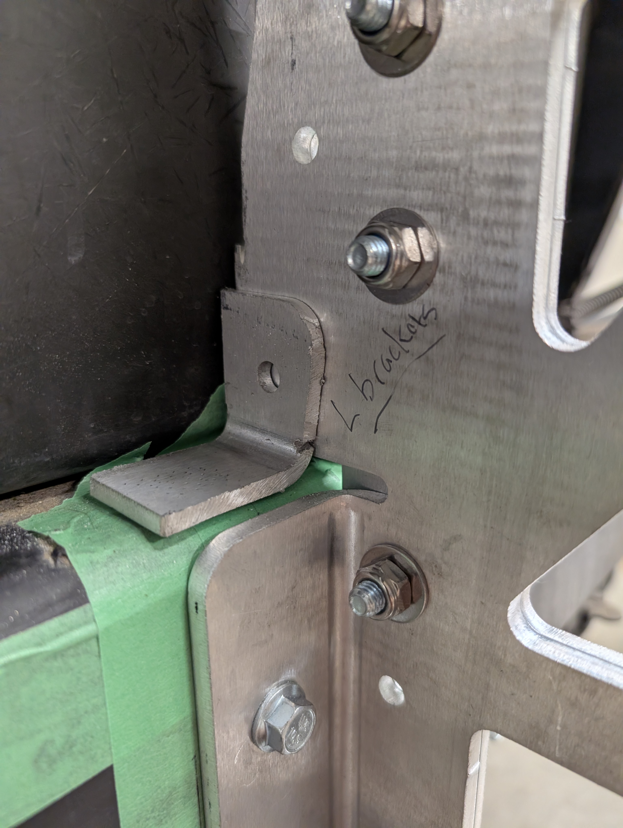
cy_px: 414
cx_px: 312
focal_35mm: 24
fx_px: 574
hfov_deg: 56.9
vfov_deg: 71.5
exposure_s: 1/120
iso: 106
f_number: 1.68
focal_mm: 6.9
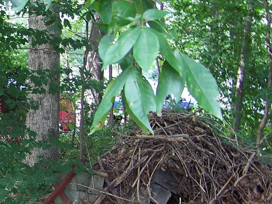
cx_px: -41
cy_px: 131
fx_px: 786
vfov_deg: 14.8
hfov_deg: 18.7
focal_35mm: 100
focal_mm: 5.85
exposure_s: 1/40
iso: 64
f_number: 2.8
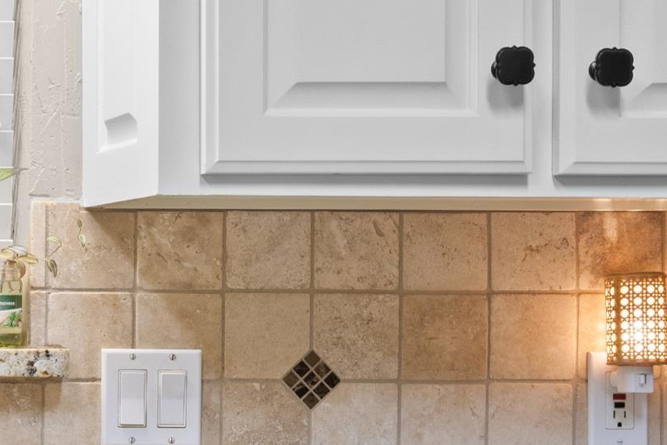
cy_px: 281
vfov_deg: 13.8
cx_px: -364
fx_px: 1834
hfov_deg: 18.1
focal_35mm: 99
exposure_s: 1/2
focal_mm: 18
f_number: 8
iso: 320
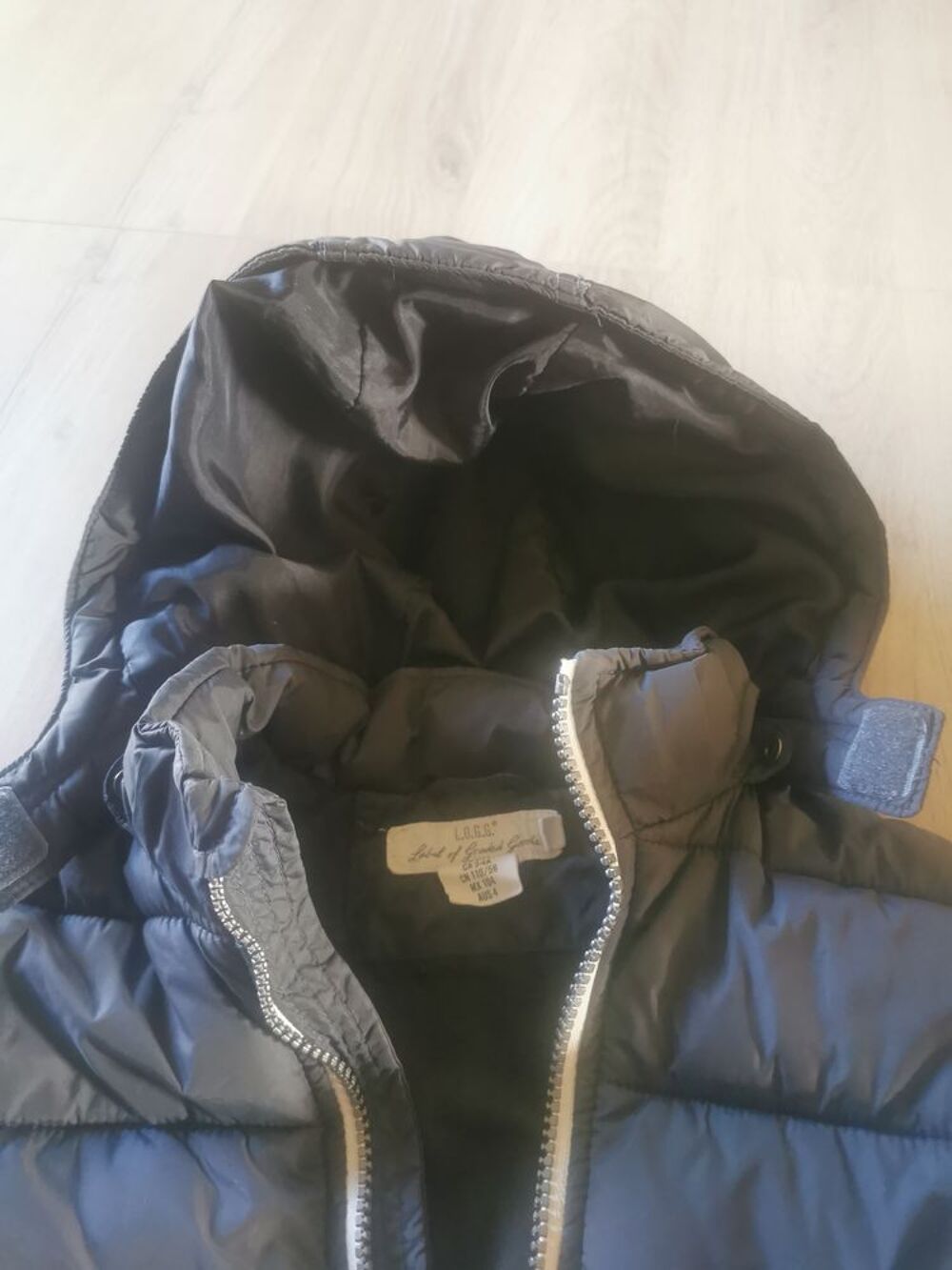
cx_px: 476
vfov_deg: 65.3
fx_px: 990
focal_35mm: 27
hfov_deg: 51.4
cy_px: 635
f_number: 1.8
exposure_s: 1/50
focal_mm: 5.58
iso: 400
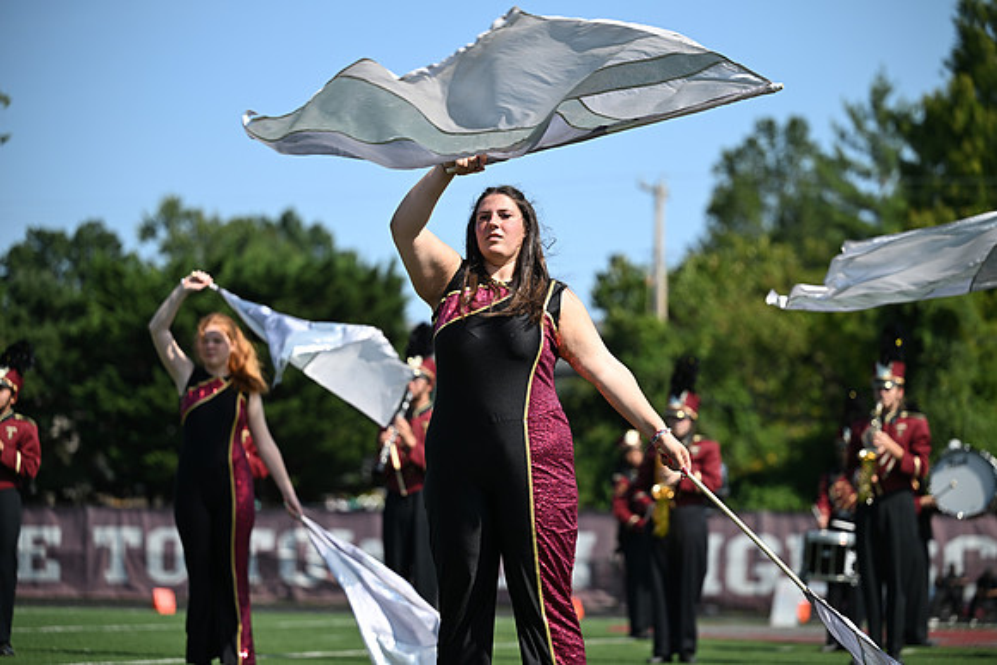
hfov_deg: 18.6
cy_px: 332
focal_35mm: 110
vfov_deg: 12.5
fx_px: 3047
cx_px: 498
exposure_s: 1/2000
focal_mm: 110
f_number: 2.8
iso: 140
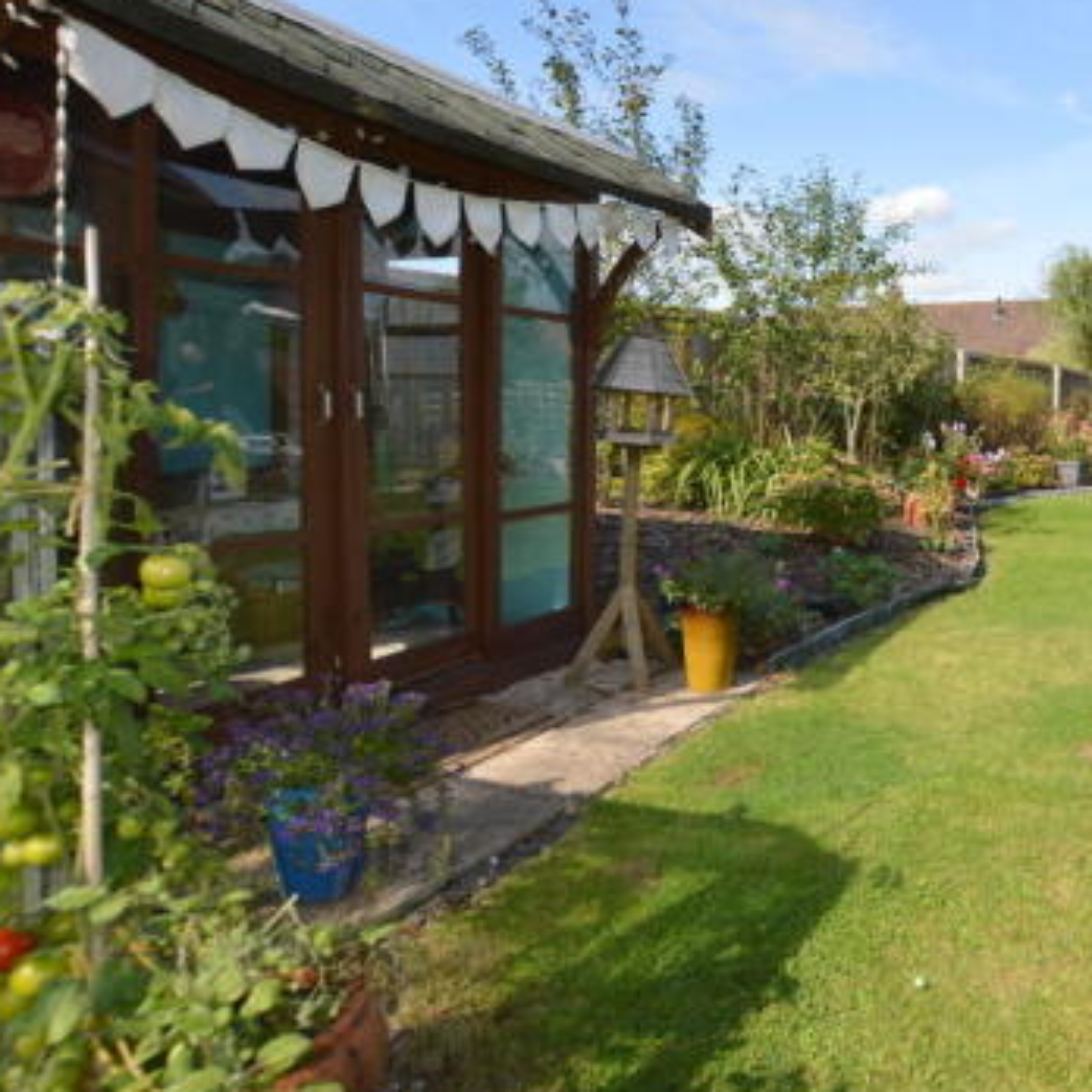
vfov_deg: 64.7
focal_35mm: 24
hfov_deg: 55.9
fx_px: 857
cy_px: 461
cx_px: 992
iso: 100
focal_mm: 10
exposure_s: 1/200
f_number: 7.1
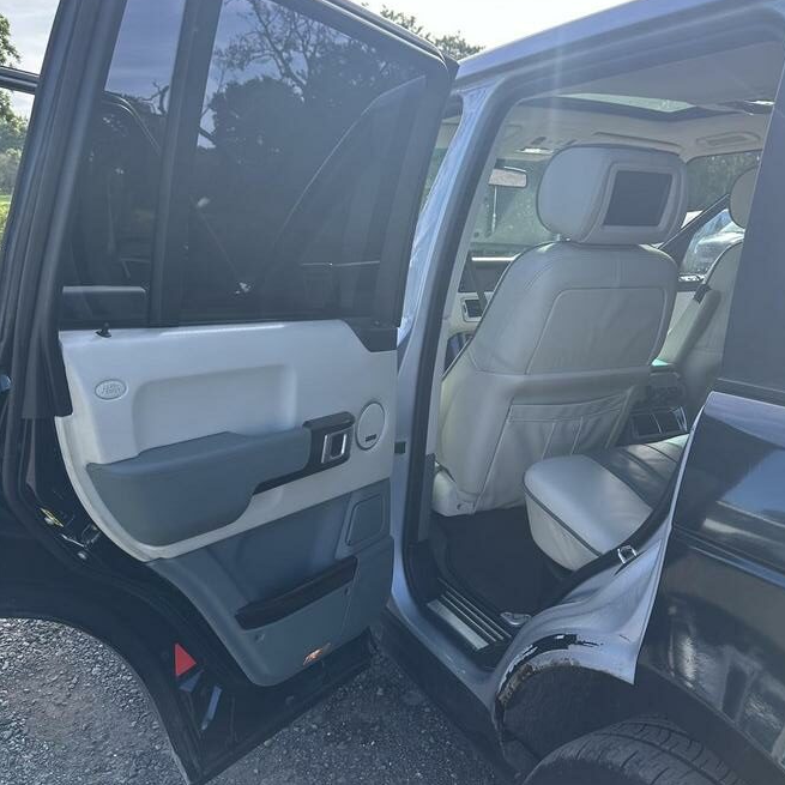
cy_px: 348
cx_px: 399
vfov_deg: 55.5
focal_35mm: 29
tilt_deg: -7.9
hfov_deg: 55.6
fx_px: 744
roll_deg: +0.8
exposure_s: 1/1119
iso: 80
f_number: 1.78
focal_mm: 6.86
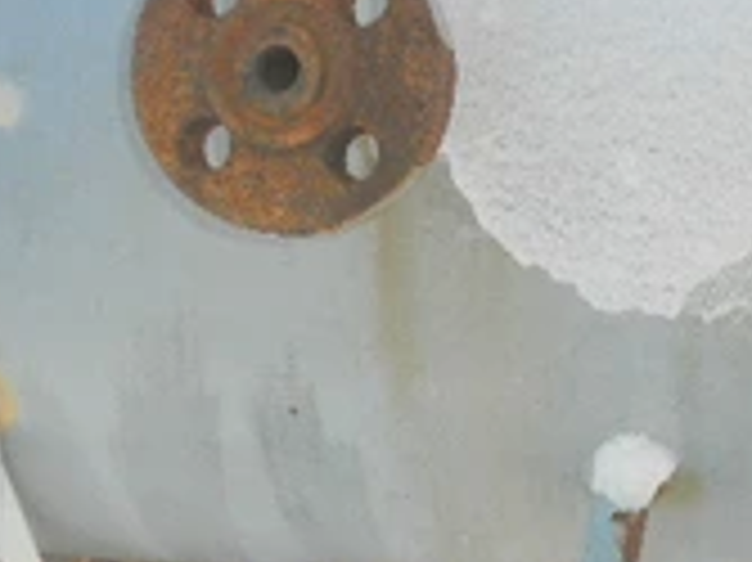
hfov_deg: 28.1
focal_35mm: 67
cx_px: 648
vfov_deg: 21.8
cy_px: 405
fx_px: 1454
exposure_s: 1/400
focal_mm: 5
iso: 64
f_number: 3
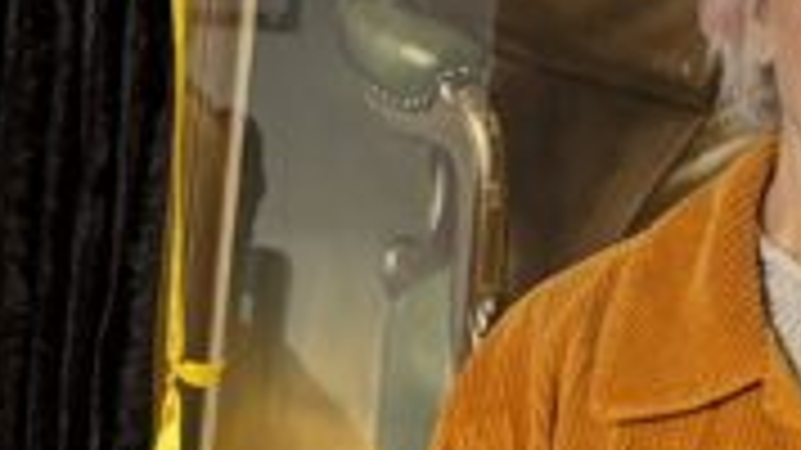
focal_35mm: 163
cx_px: -248
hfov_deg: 12.8
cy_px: 662
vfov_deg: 7.3
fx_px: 3461
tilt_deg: -12.4
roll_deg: -3.1
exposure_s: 1/68
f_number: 1.6
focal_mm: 5.96
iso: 125
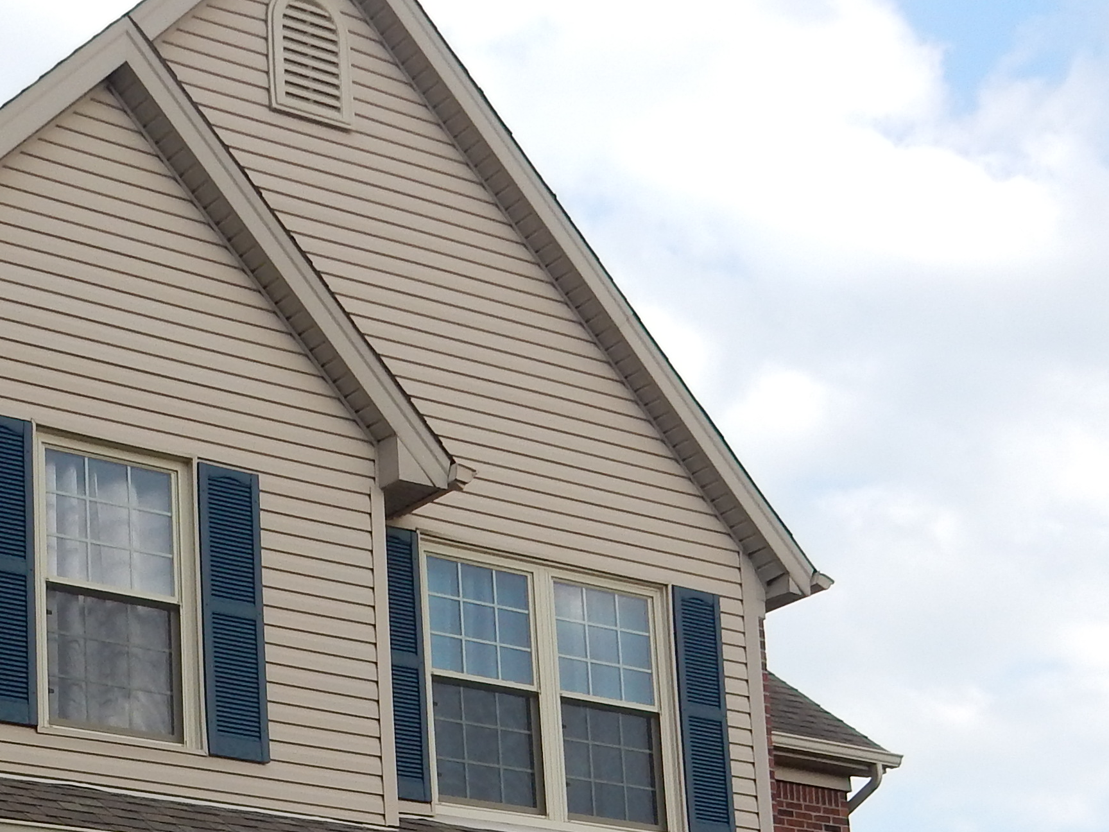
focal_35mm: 80
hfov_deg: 23.8
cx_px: 128
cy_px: 969
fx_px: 2563
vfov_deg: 17.6
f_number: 4
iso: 125
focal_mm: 5.4
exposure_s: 1/400
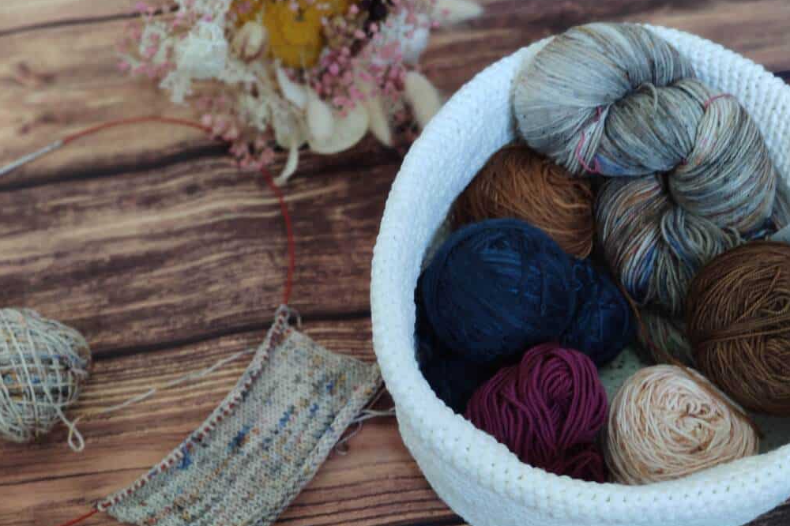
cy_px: 249
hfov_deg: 45.4
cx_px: 395
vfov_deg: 31.2
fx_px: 943
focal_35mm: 43
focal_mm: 8.16
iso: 736
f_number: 2
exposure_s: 1/33
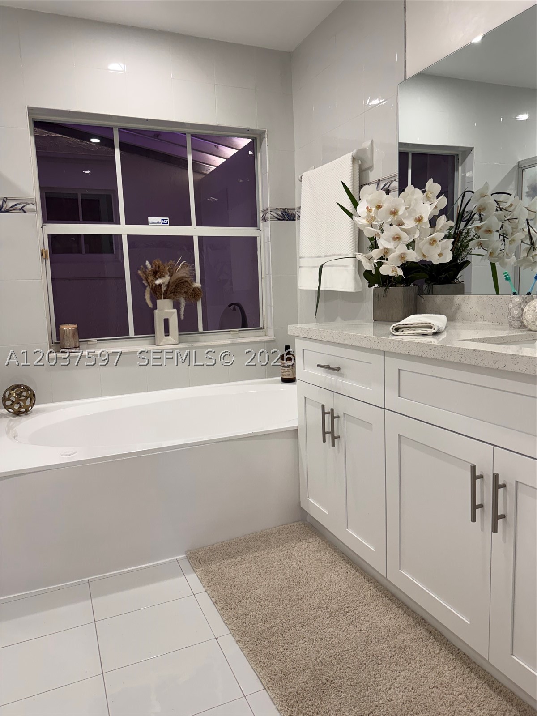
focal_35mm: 24
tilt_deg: -7.6
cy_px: 358
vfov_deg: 71.6
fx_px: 496
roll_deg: +1.7
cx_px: 268
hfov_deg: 56.8
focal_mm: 6.76
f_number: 1.78
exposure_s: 1/120
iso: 125
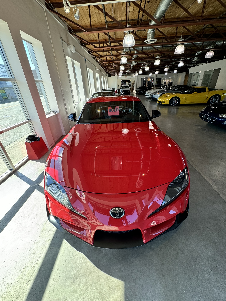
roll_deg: +3.6
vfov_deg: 102.1
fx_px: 122
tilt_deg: -27.4
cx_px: 113
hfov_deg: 85.7
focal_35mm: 14
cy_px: 150
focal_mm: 2.22
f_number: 2.2
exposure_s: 1/120
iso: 64
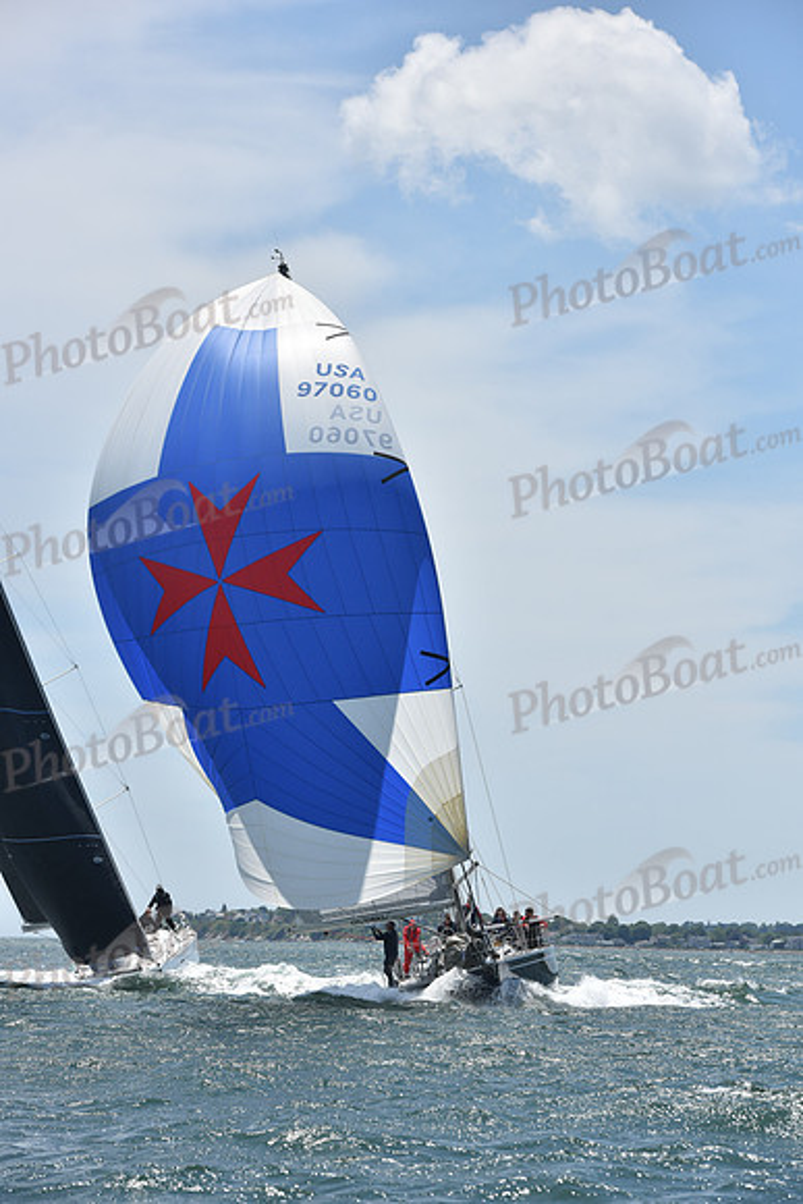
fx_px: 4012
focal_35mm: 120
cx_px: 402
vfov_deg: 17.1
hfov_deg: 11.4
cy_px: 602
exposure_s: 1/1250
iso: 250
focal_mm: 120
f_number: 8
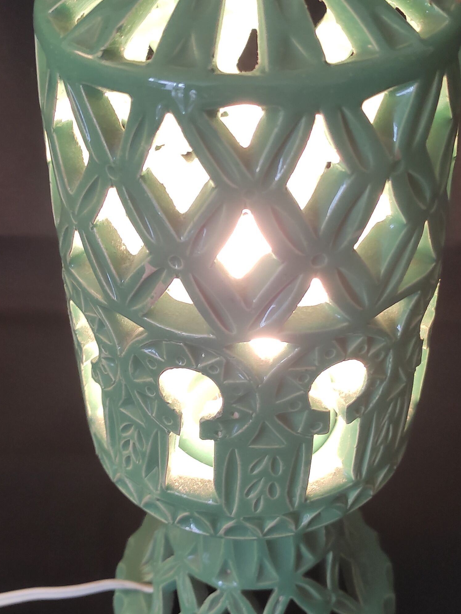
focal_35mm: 50
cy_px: 300
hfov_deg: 29.1
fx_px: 888
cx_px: 245
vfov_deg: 38.2
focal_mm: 4.7
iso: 559
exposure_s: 1/33
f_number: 1.79
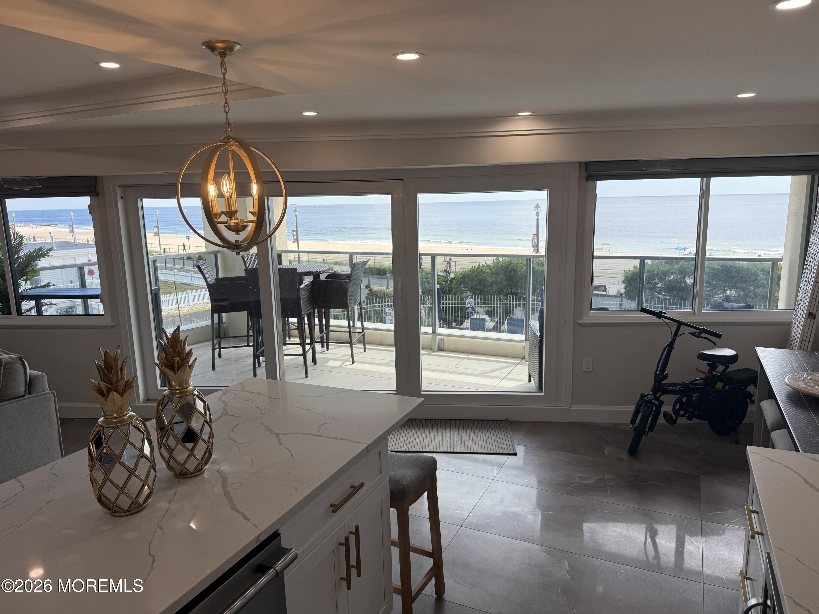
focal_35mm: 24
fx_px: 568
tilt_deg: -9.8
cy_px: 307
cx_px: 410
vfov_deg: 56.8
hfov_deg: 71.6
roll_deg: +0.5
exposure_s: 1/1032
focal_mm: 6.76
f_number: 1.78
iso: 100
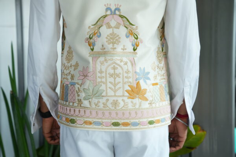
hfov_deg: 33.4
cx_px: 118
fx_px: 393
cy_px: 78
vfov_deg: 22.6
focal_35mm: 60
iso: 500
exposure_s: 1/125
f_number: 4.5
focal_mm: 60
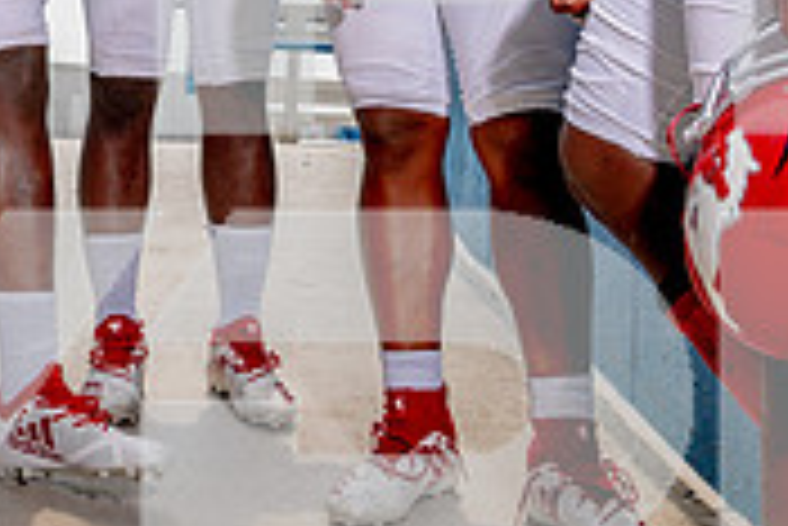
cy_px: -117
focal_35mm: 85
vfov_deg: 15.5
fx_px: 1862
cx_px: 41
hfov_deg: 23.1
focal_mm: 24
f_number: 8
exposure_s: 1/125
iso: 100
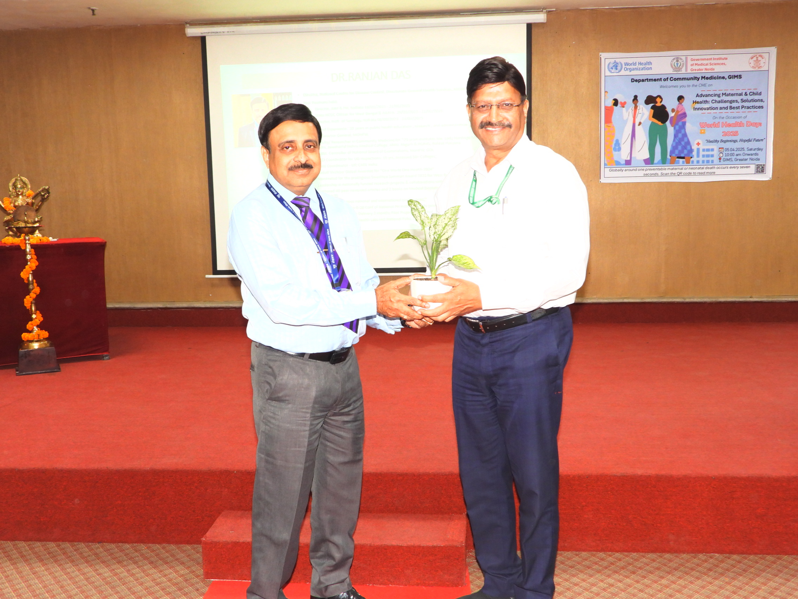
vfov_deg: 40.7
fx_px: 807
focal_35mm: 35
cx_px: 399
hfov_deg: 52.6
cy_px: 300
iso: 200
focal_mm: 6.3
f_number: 3.2
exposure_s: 1/30
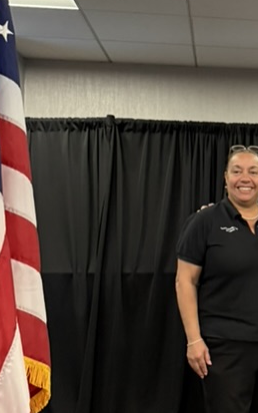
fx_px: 710
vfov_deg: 32.5
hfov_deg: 19.2
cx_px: 324
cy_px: 224
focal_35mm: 63
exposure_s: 1/60
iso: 800
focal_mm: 6.76
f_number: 1.78
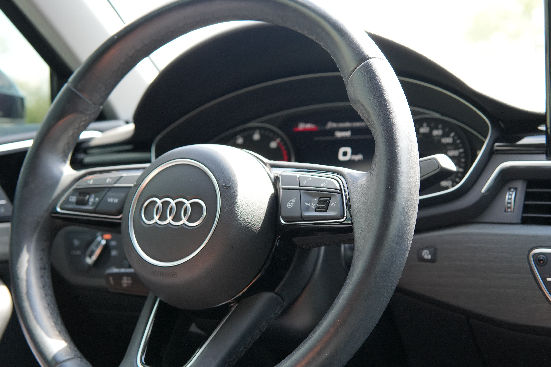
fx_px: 689
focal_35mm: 45
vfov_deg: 29.9
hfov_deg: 43.6
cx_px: 276
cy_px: 184
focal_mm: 30
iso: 1000
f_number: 4
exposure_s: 1/250
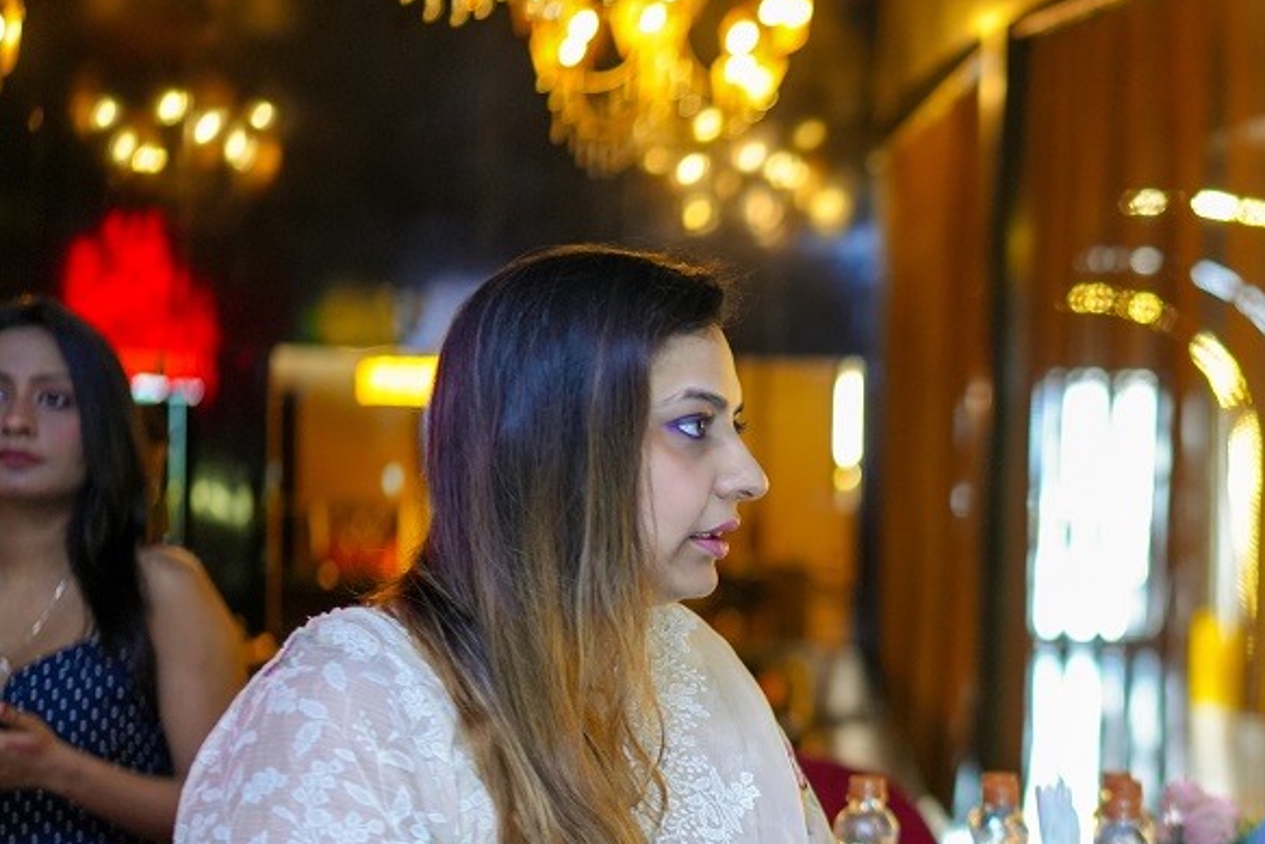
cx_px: 1178
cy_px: 662
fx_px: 2530
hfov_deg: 26.9
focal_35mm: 72
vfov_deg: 18.8
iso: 1250
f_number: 1.4
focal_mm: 35
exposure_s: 1/100
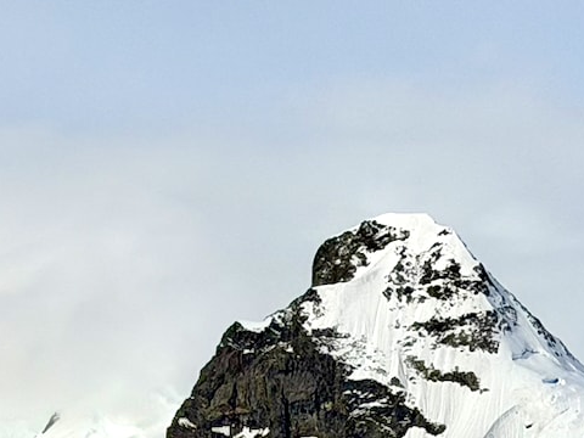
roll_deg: -0.5
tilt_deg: +3.9
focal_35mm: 192
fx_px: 3239
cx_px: -393
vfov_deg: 7.6
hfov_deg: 9.9
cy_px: 633
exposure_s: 1/20408
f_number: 1.78
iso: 80
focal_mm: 6.76
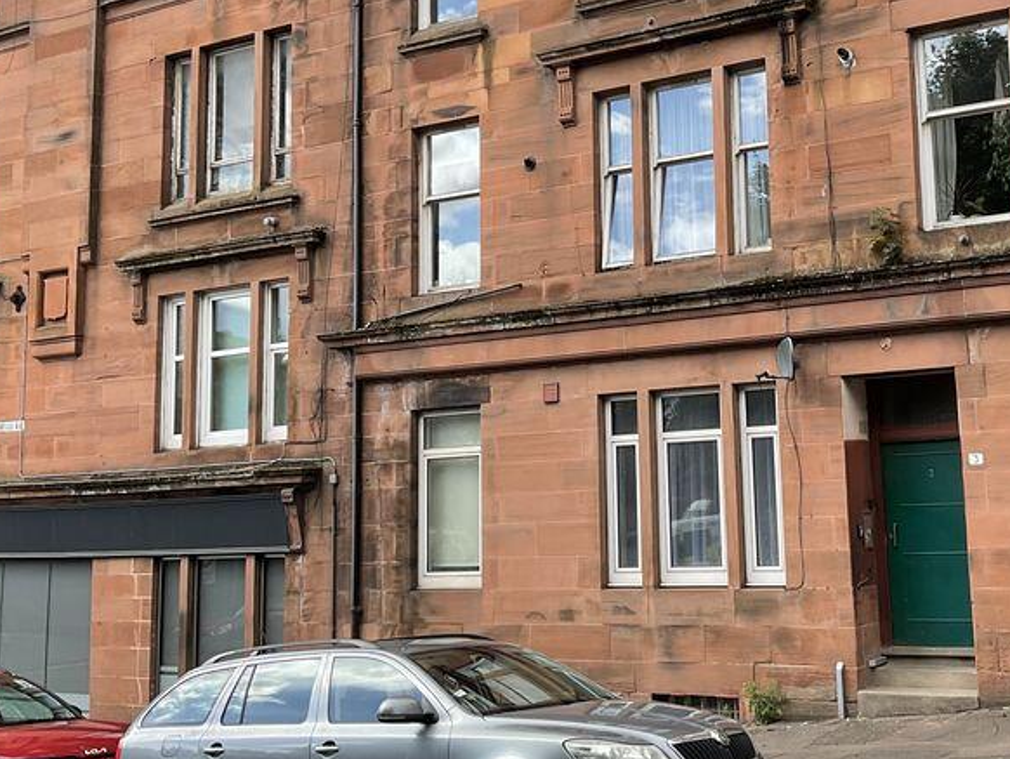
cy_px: 248
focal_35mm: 51
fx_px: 1489
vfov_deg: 28.4
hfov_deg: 36.8
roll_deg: +1.7
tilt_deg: +9.7
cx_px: 727
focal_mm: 3
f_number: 1.8
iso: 16
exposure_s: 1/504
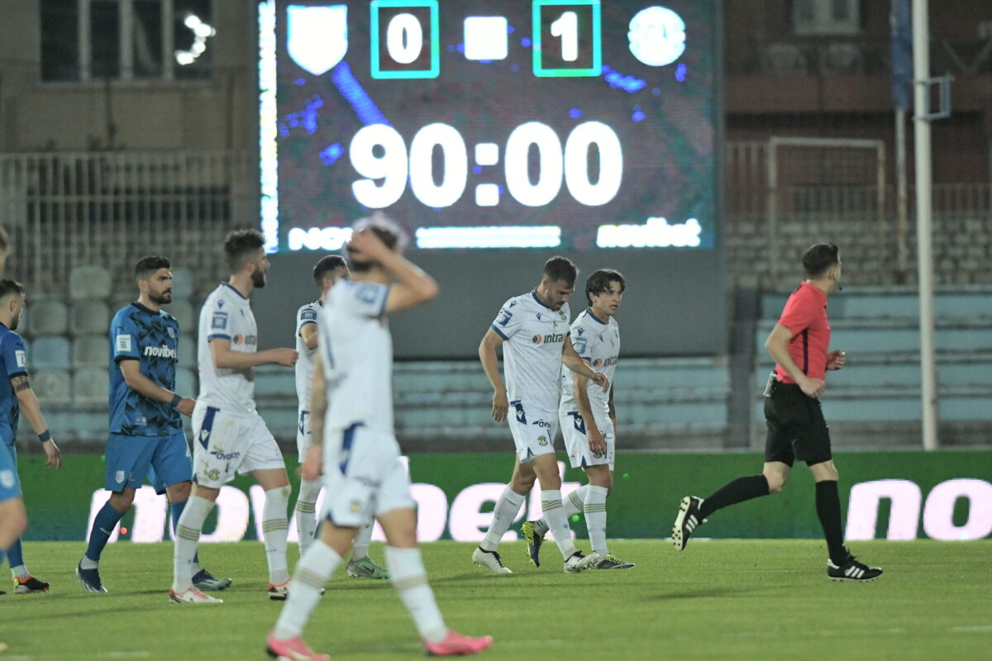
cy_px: 330
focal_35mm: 450
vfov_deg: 3.1
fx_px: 12399
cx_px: 496
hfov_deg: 4.6
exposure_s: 1/1250
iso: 4000
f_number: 2.8
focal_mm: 300
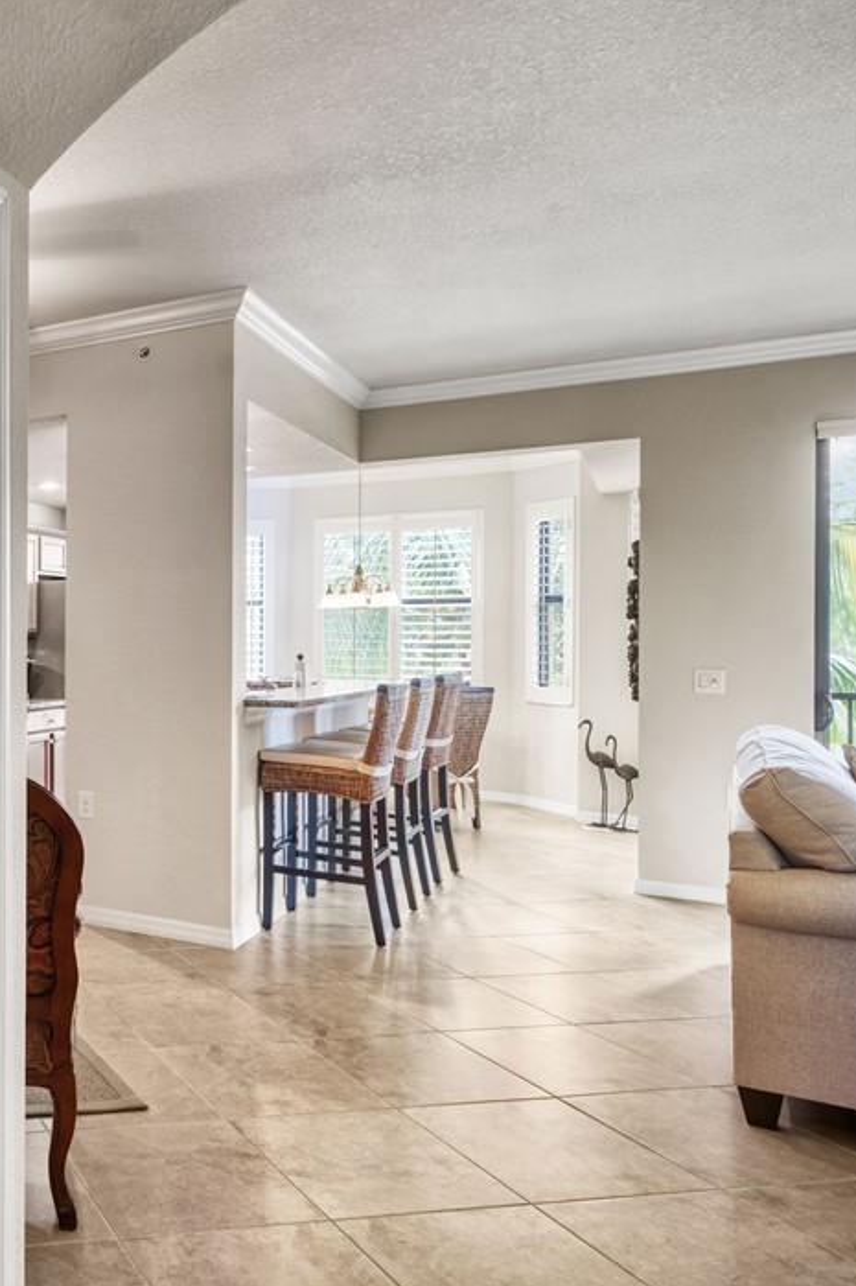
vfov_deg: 65.5
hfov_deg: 37.5
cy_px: 632
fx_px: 999
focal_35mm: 28
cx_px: -121
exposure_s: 1/4
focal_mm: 18
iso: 125
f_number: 7.1
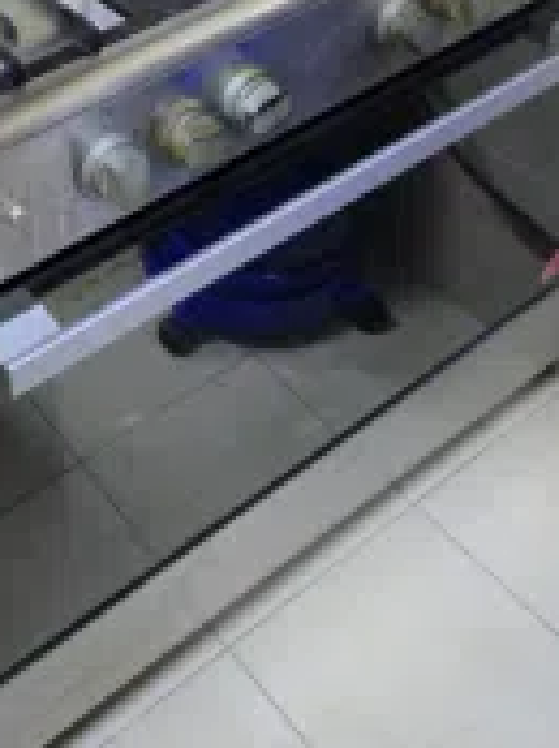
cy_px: 9
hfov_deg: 26.7
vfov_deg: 33.3
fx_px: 1144
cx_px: 73
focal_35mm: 53
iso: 1250
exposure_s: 1/100
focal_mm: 6.3
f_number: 1.7
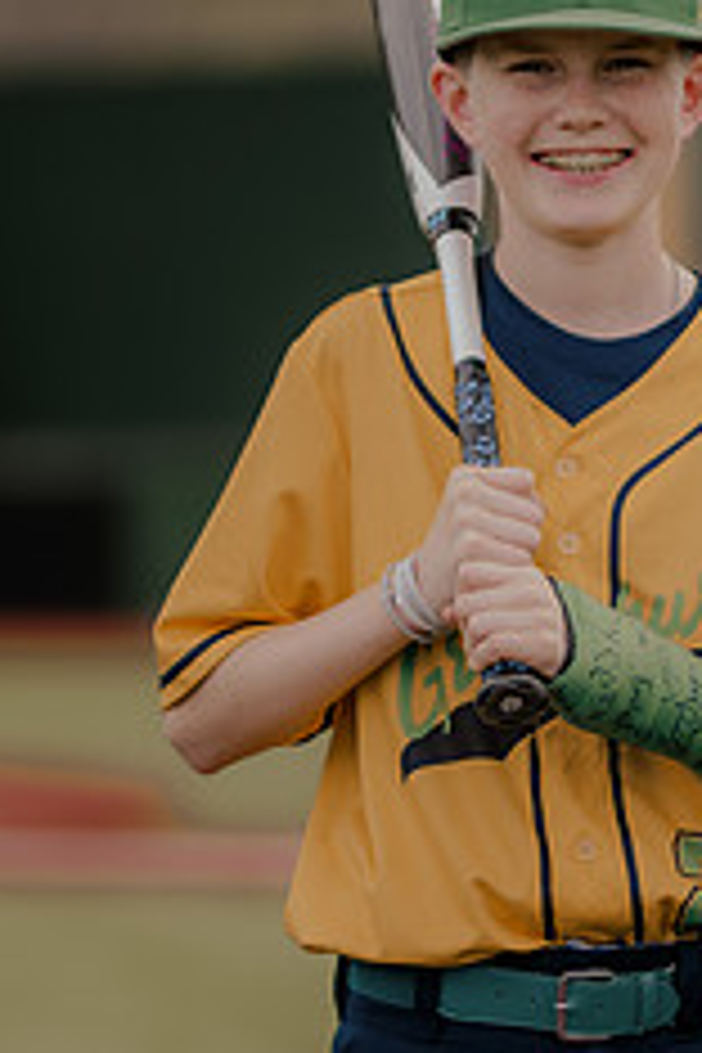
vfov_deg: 8.4
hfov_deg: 5.6
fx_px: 7136
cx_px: 522
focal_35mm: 244
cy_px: 346
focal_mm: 85
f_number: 1.4
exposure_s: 1/1250
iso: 125
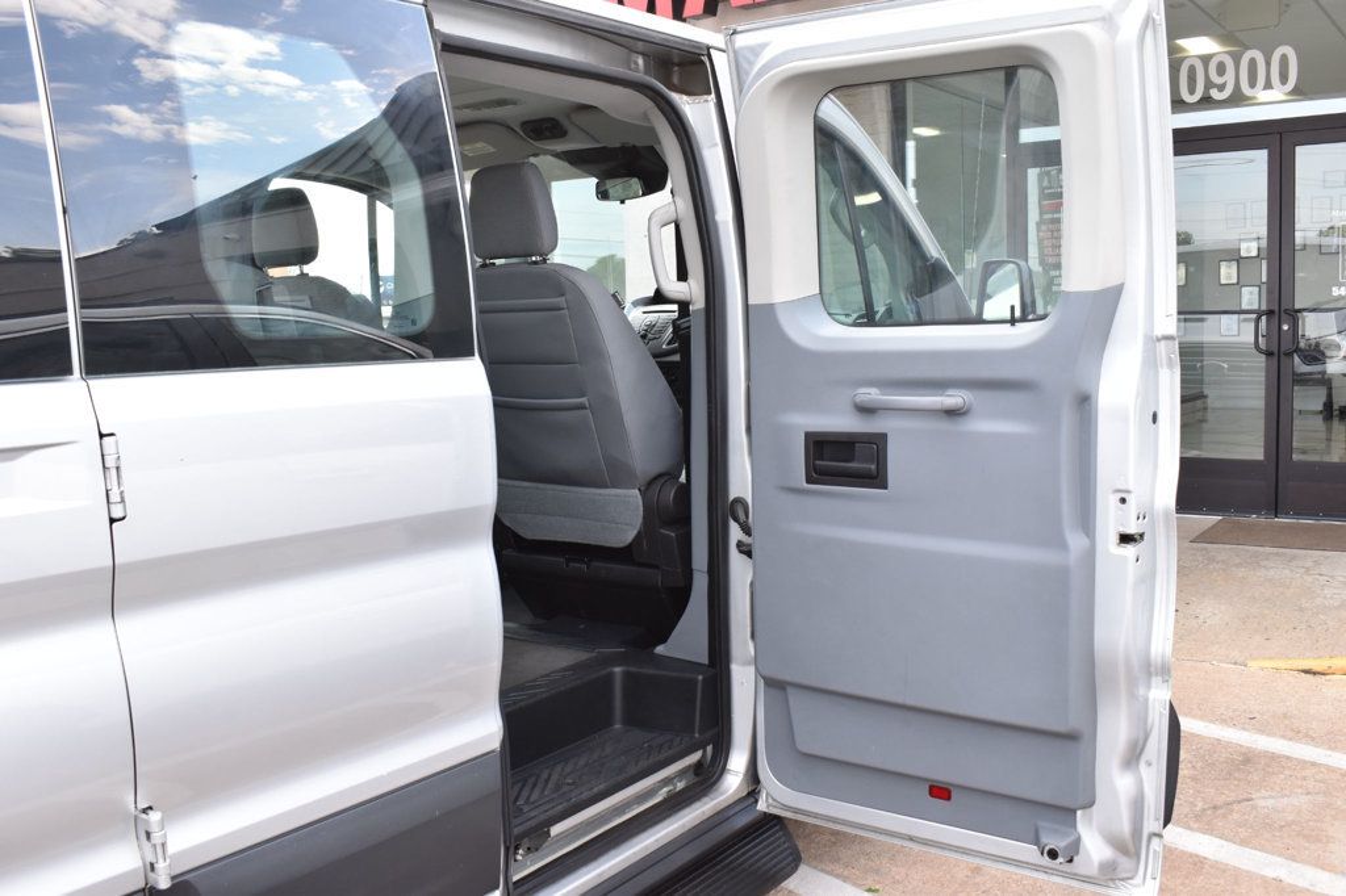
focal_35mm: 34
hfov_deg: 55.1
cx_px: 673
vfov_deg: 38.3
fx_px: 1289
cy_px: 448
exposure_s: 1/125
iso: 400
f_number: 8
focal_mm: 23
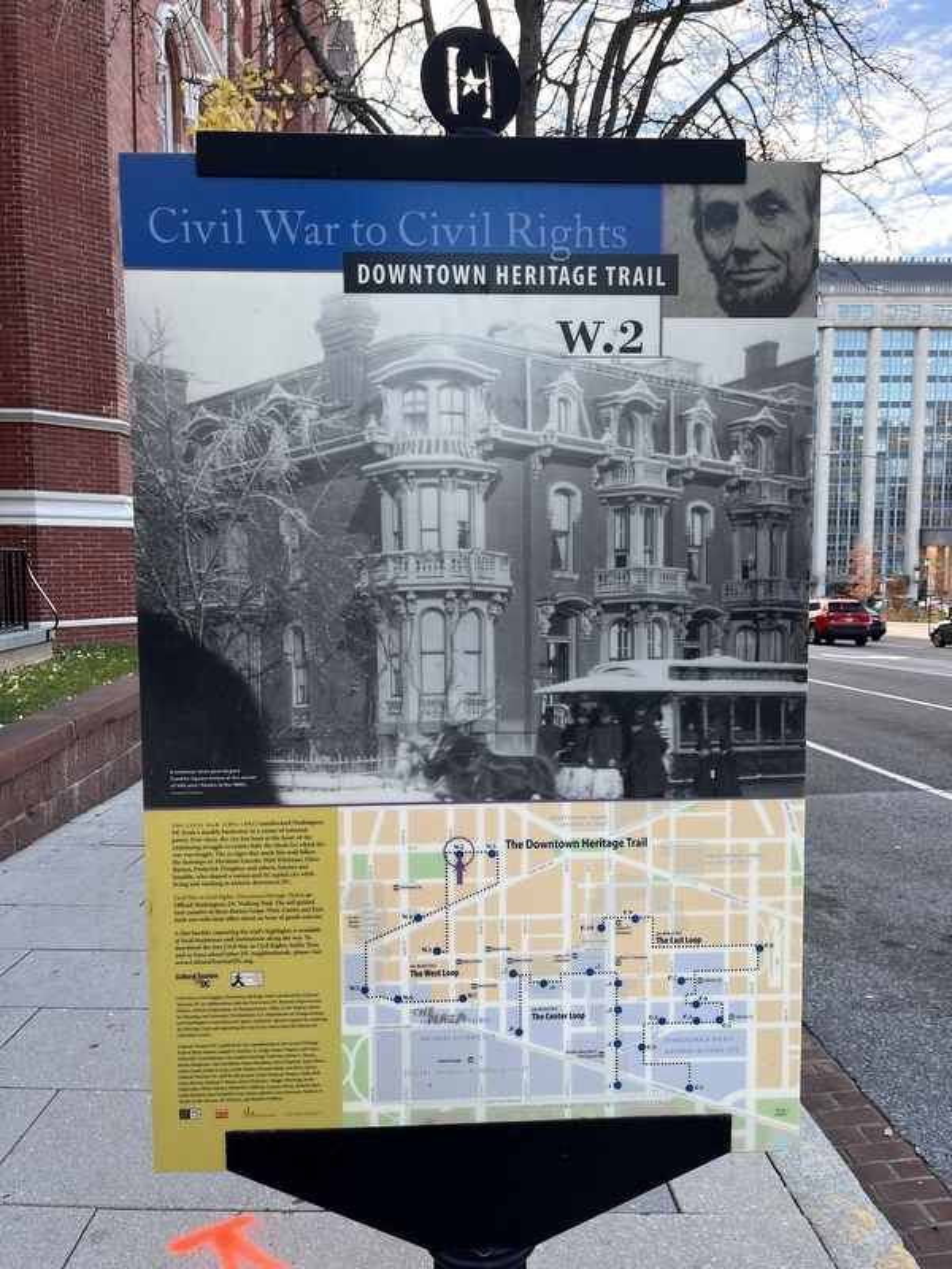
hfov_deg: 53.1
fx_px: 953
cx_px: 476
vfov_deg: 67.3
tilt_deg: -4.7
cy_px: 634
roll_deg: -1.2
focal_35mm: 26
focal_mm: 5.1
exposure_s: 1/207
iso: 40
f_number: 1.6
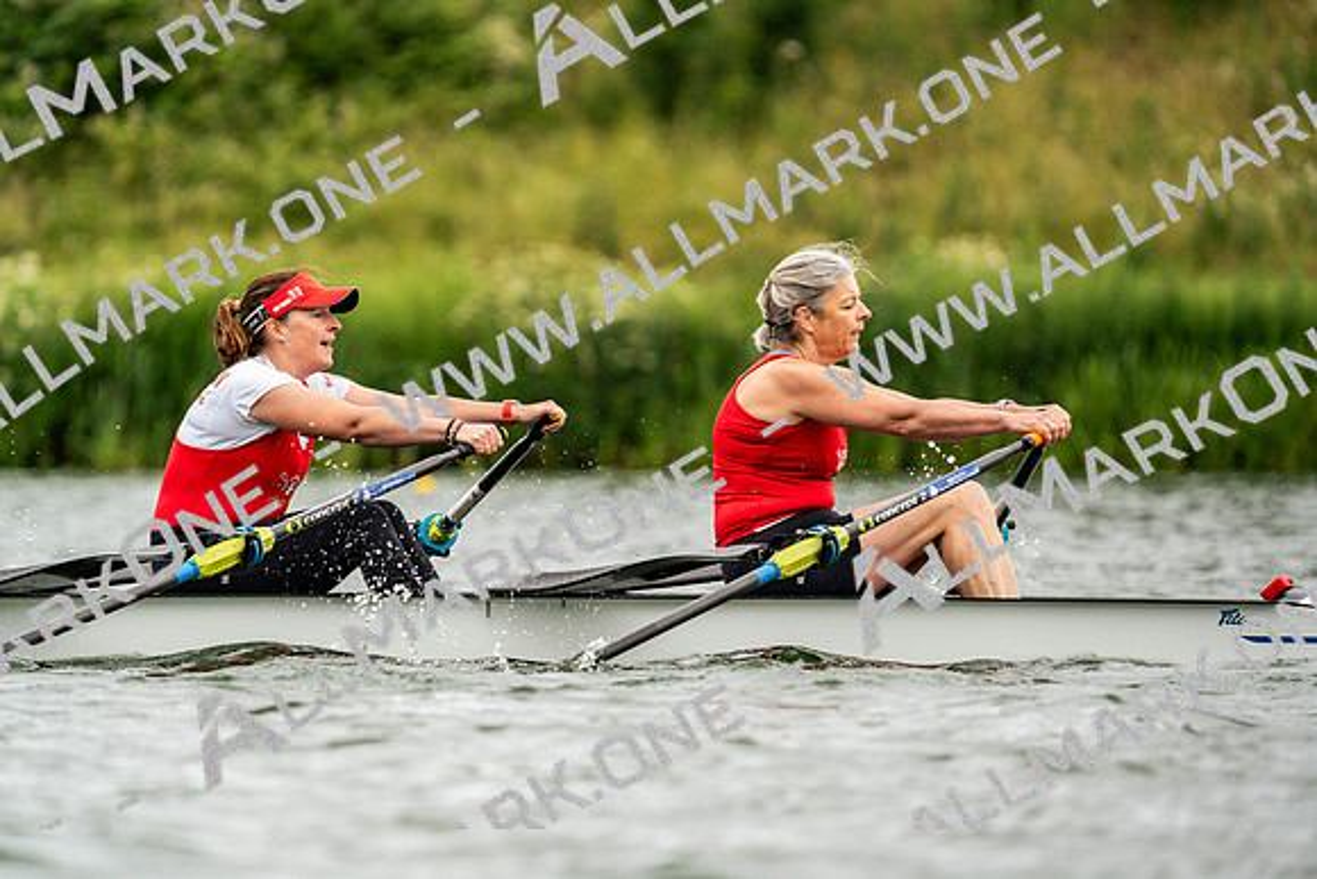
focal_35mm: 444
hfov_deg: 4.6
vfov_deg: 3.1
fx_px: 16246
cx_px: 658
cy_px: 440
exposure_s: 1/2000
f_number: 6.3
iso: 1000
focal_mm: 444
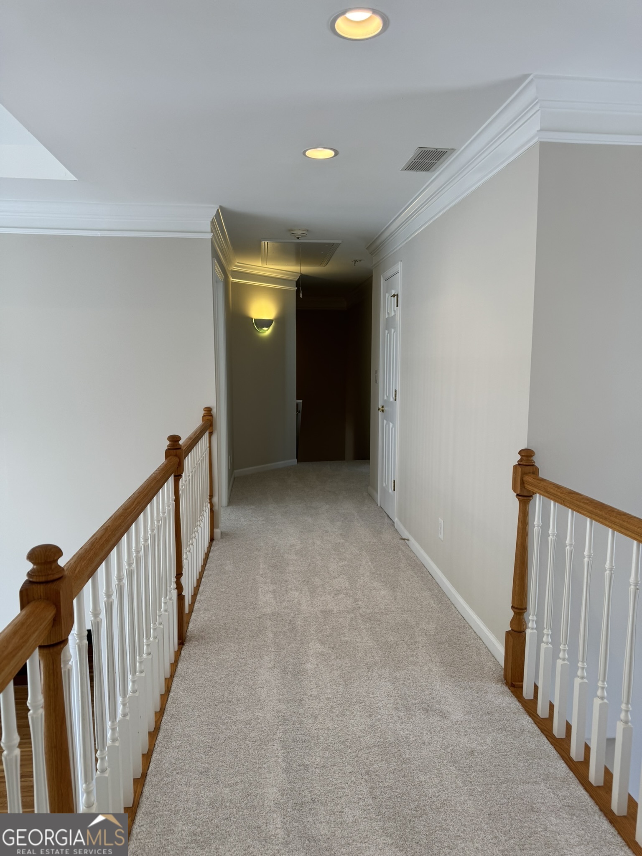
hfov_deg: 56.8
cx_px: 321
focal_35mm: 24
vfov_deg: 71.6
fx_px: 593
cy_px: 428
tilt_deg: -7.0
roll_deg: -0.4
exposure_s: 1/120
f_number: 1.78
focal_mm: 6.76
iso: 100
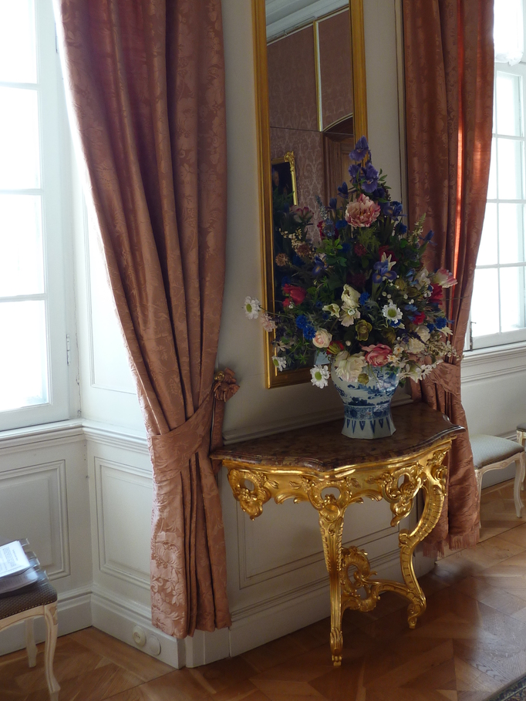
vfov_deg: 54.8
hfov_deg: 42.5
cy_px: 270
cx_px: 339
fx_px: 668
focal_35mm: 33
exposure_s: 1/30
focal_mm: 4.1
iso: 80
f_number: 3.3
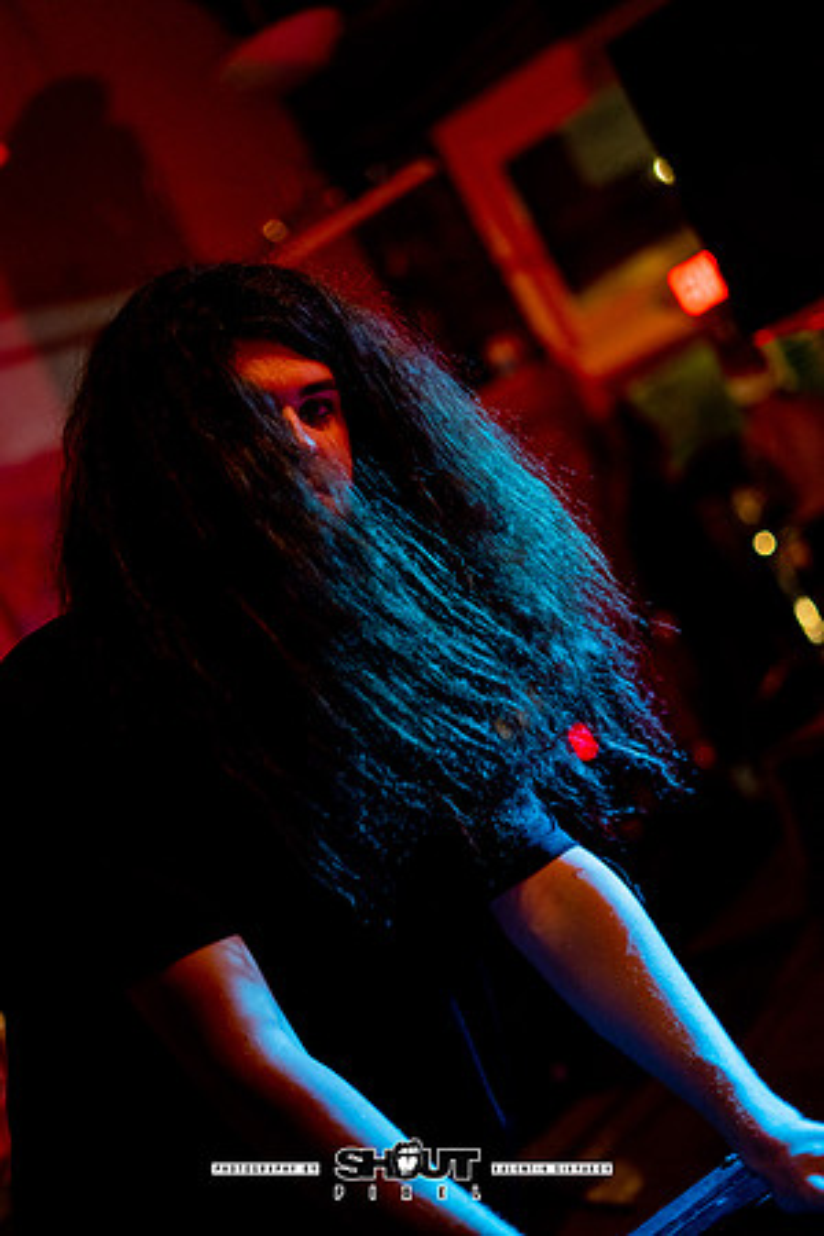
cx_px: 412
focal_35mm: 50
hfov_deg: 27.0
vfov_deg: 39.6
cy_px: 618
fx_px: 1717
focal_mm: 50
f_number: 2
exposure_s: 1/160
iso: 3200
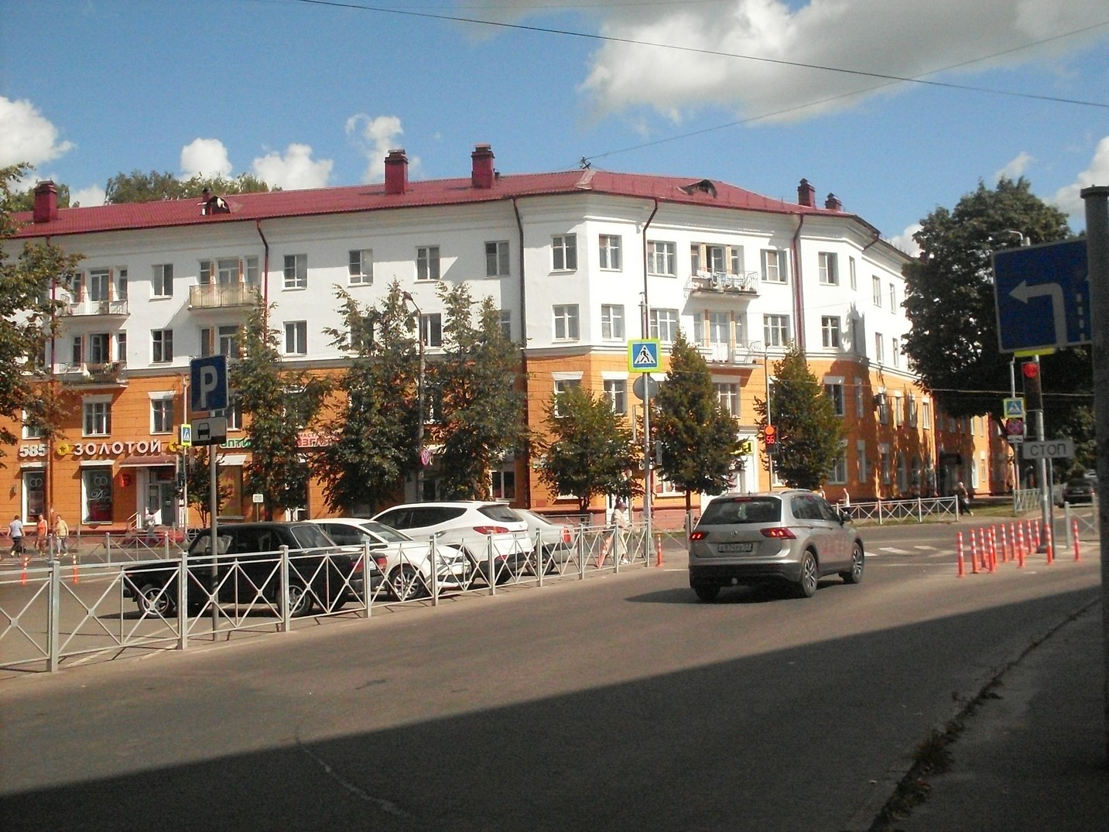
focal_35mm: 38
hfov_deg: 49.0
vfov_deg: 37.7
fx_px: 1218
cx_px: 554
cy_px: 416
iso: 400
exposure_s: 1/1000
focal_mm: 6.3
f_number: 8.4
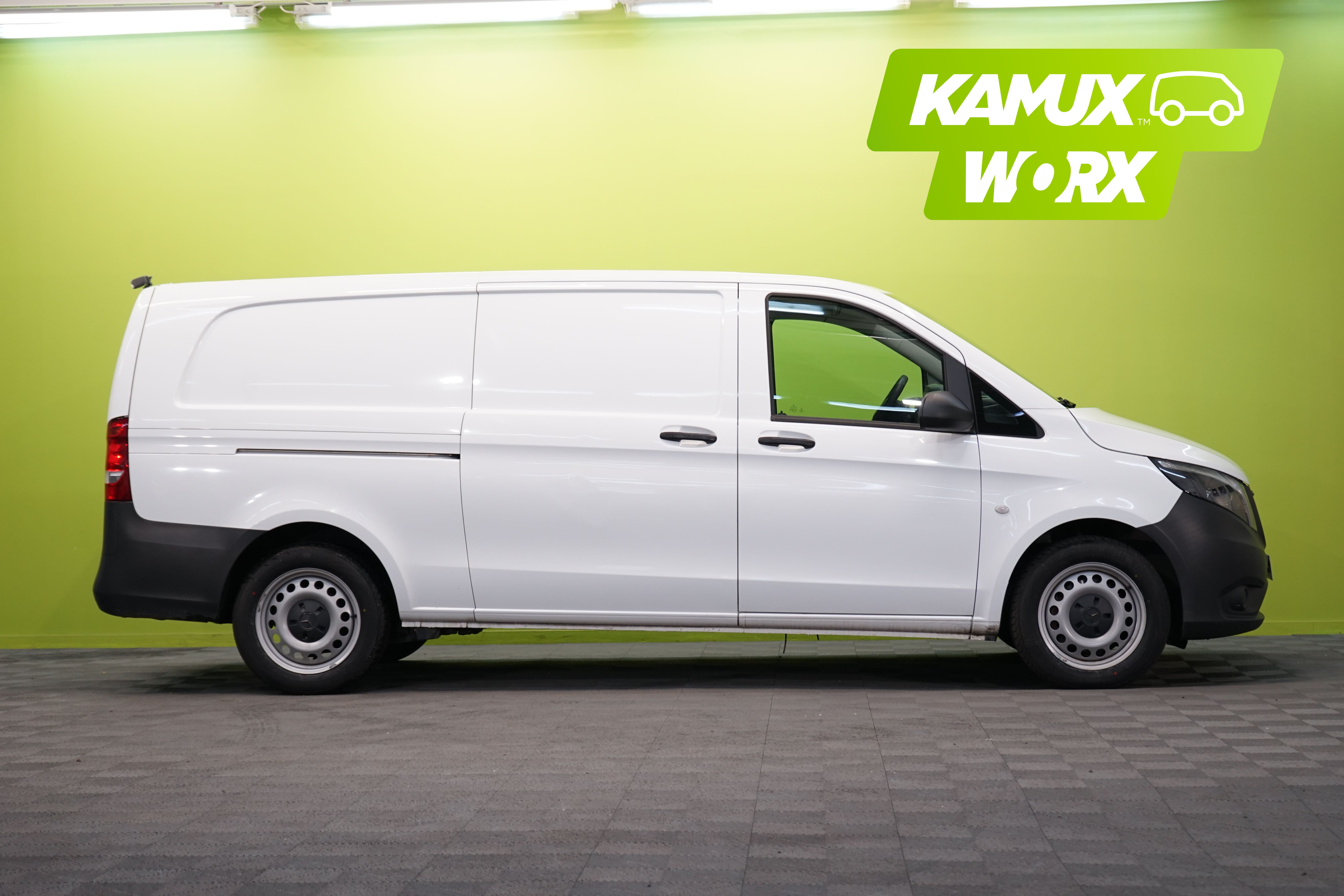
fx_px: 2352
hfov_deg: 31.9
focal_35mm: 63
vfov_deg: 21.6
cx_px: 672
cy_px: 448
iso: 500
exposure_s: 1/50
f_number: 5.6
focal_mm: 63
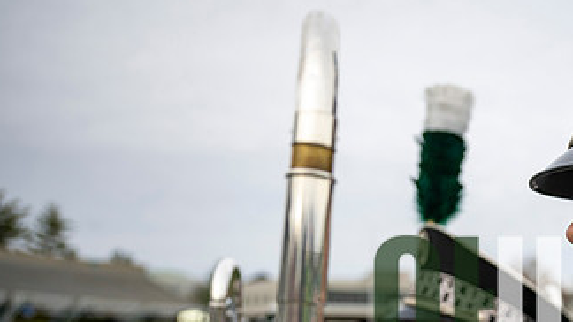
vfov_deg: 25.3
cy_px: 319
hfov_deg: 42.1
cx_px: 508
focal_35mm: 45
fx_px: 683
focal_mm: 24
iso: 125
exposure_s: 1/500
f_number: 2.8
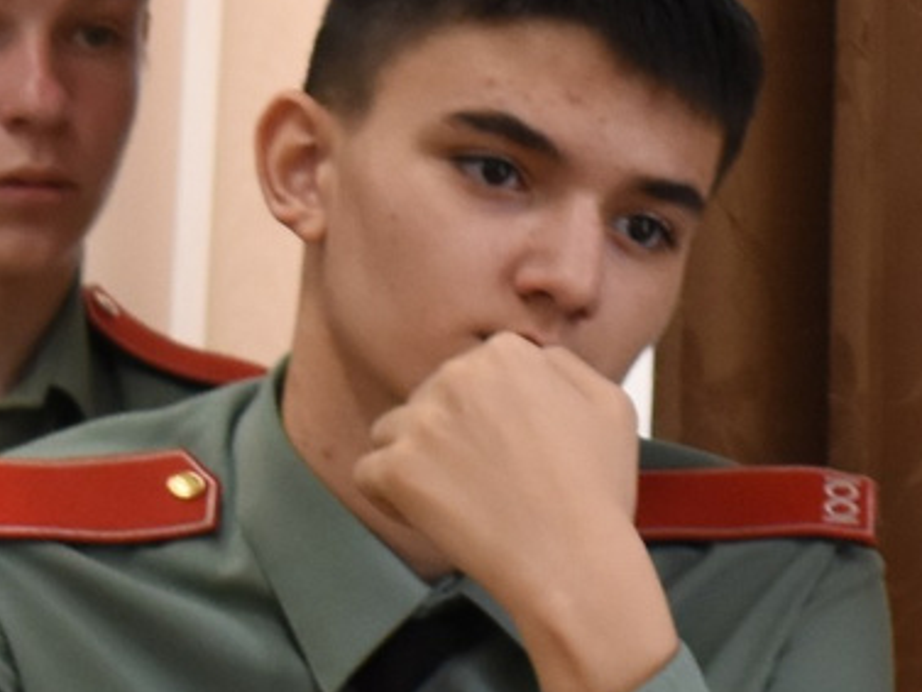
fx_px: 12522
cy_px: 769
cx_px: 1135
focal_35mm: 470
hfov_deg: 4.2
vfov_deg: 3.2
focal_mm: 48
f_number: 5.3
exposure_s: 1/100
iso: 800
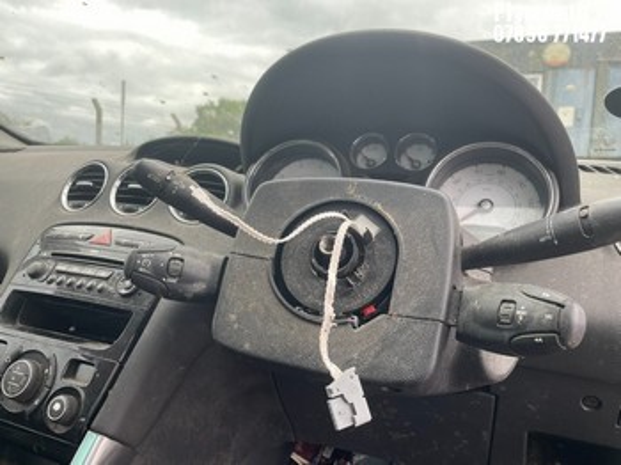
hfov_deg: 67.3
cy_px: 232
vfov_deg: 53.0
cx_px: 310
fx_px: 466
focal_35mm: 26
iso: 32
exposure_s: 1/190
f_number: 1.6
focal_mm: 4.2
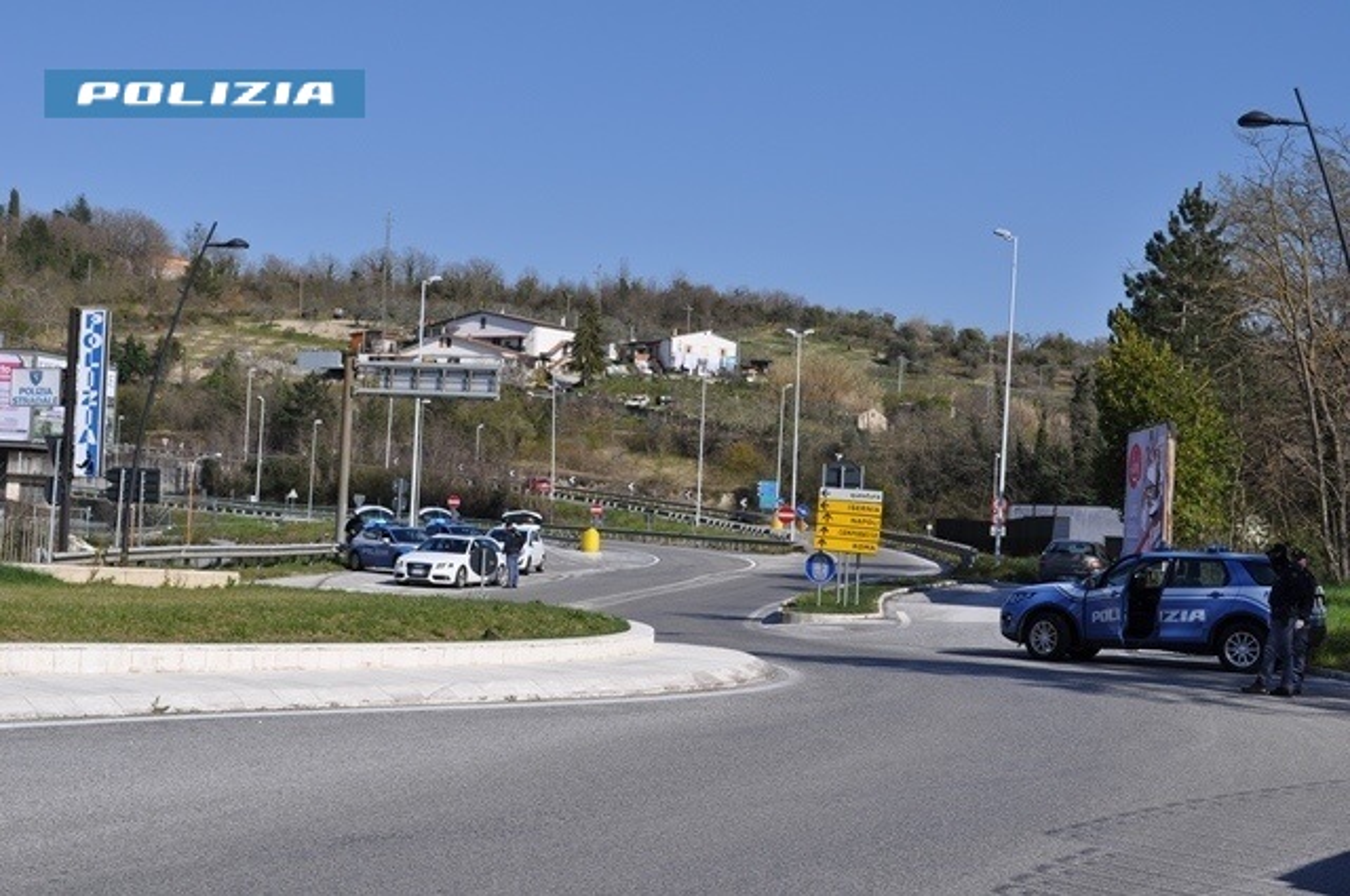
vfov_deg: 23.7
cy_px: 448
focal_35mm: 57
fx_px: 2135
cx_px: 675
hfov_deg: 35.1
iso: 200
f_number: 11
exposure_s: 1/500
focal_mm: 38
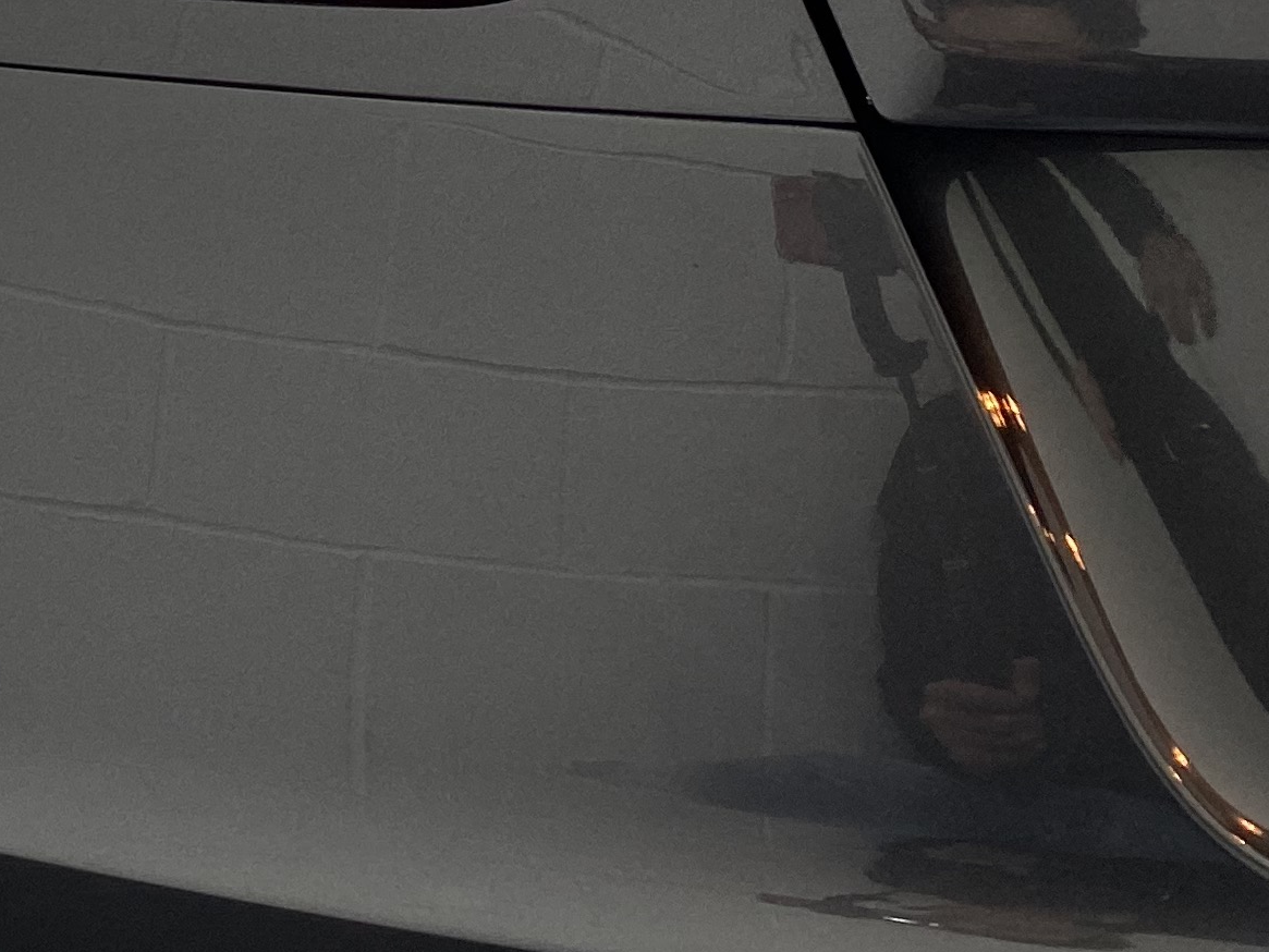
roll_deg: +0.6
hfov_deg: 19.1
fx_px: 3300
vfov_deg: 15.2
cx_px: -639
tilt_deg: -1.4
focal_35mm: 90
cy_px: -481
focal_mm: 4.25
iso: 40
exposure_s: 1/101
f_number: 1.8
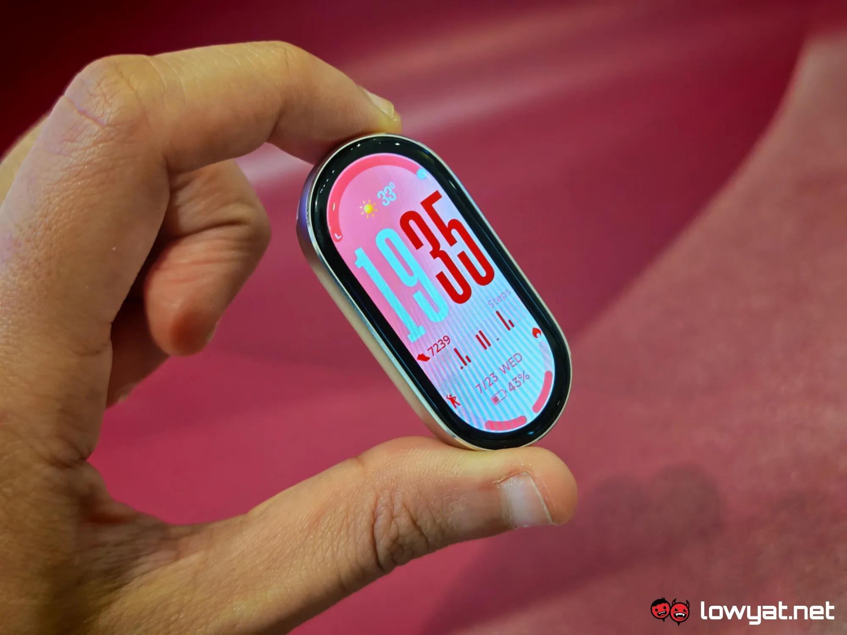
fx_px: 1126
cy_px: 318
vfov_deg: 31.5
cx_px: 424
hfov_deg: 41.2
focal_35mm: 46
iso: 125
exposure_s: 1/50
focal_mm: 5.4
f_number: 1.6
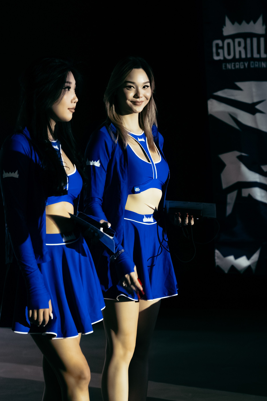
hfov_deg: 13.5
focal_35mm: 101
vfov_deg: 20.2
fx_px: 1124
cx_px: 125
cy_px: 200
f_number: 2.8
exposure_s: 1/200
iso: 6400
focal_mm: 65
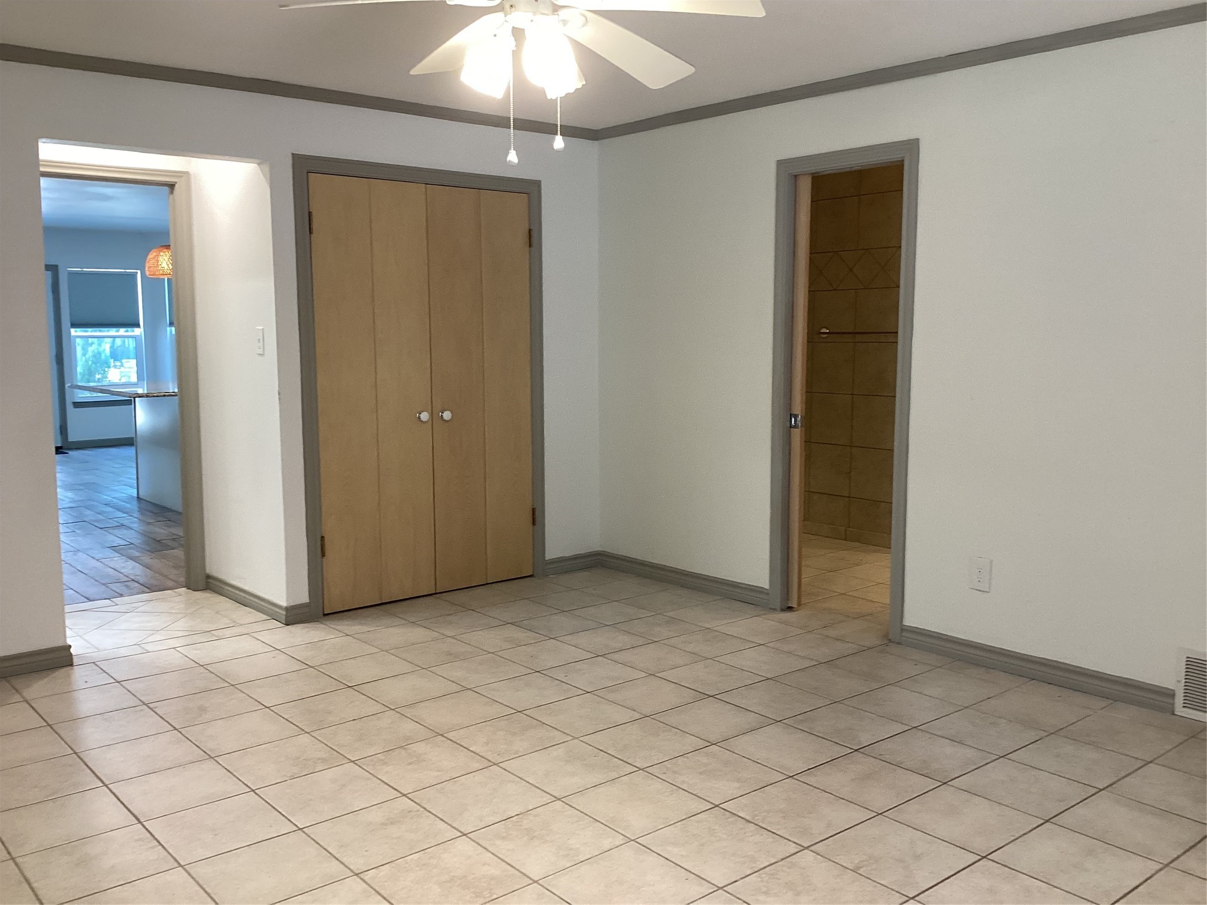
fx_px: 1081
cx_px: 604
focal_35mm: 31
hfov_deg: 58.4
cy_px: 452
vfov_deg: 45.4
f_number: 2.4
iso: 160
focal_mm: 3.3
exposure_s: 1/60
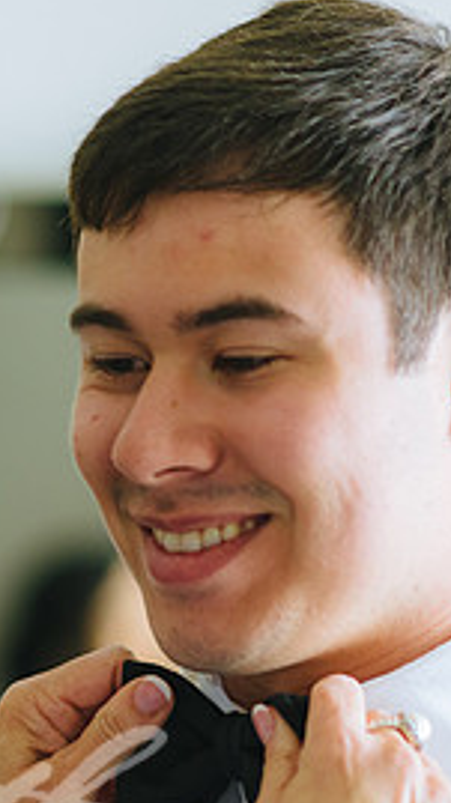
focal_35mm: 192
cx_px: -6
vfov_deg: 11.2
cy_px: 557
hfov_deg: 6.3
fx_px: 4088
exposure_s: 1/125
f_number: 2.2
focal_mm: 85
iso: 800
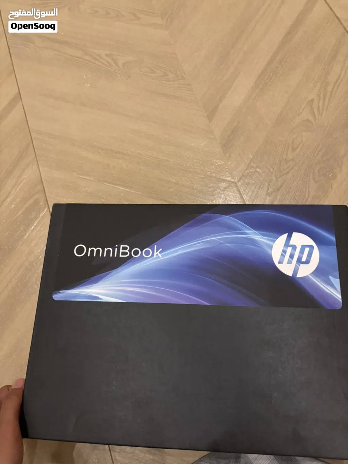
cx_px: 174
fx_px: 348
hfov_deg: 53.1
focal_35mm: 26
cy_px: 232
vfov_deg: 67.3
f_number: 1.6
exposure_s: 1/33
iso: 640
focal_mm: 5.96
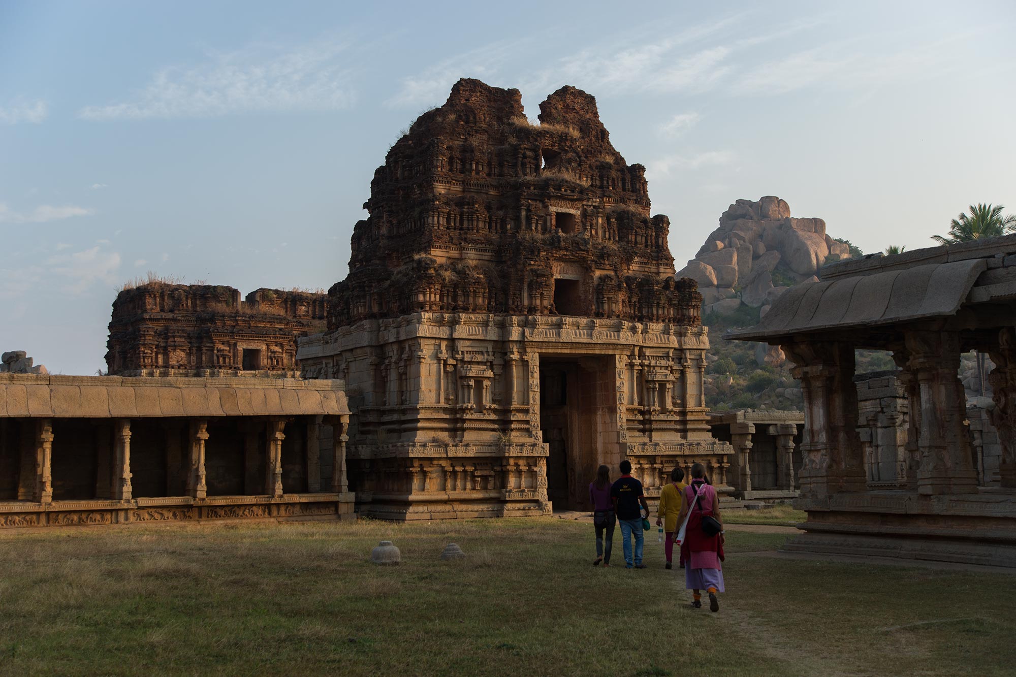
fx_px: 1270
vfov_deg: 29.9
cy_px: 338
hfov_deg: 43.6
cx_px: 508
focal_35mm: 45
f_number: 5.6
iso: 100
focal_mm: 45
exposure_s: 1/125
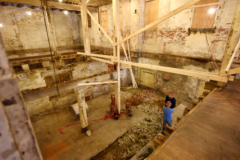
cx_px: 120
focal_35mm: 19
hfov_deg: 86.9
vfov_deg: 64.6
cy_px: 80
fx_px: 127
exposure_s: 1/50
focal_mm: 19
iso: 2500
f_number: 2.8
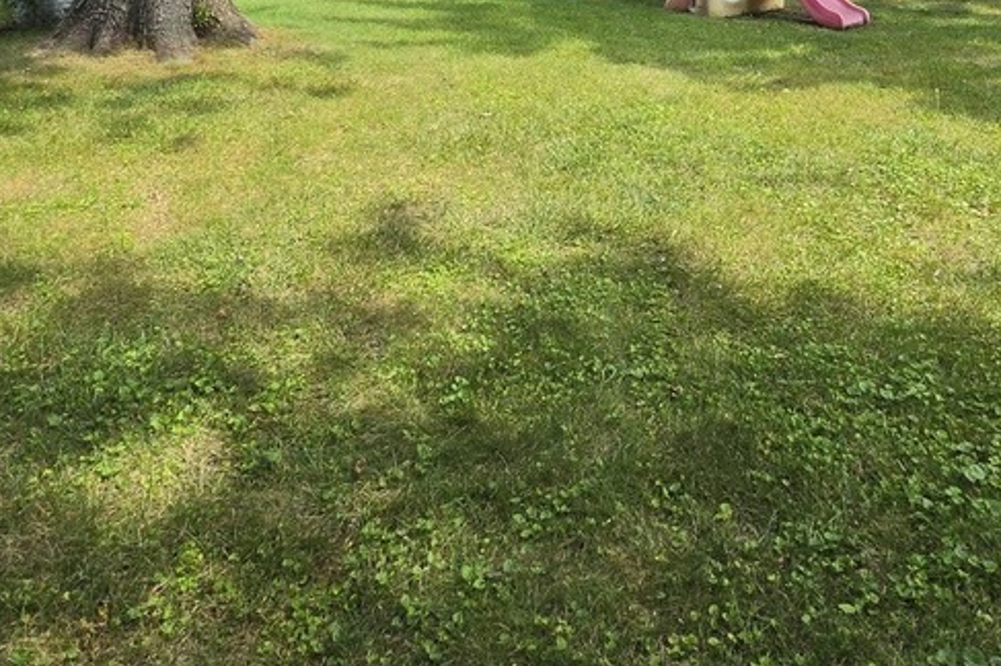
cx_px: 543
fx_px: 834
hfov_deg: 61.9
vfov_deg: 38.9
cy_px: 10
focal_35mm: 30
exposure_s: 1/1321
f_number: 2.2
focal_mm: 2.2
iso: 100
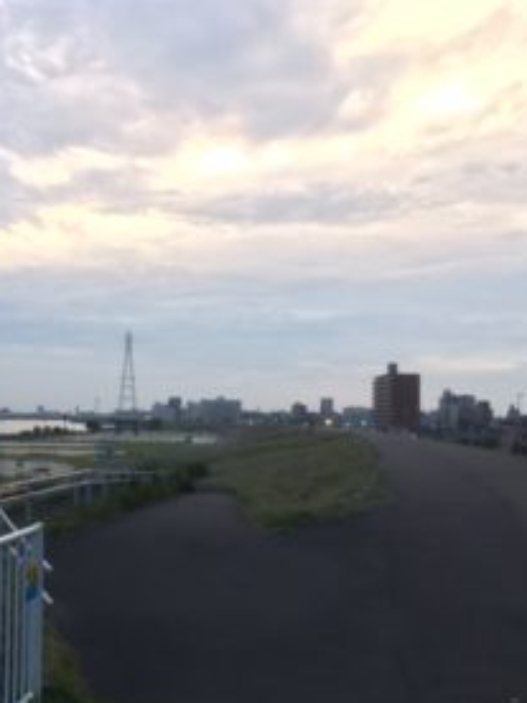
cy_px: 359
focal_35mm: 42
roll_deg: -1.9
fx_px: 853
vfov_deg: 44.8
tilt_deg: +3.1
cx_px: 115
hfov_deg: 33.5
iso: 64
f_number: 2.2
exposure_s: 1/30
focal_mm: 4.15
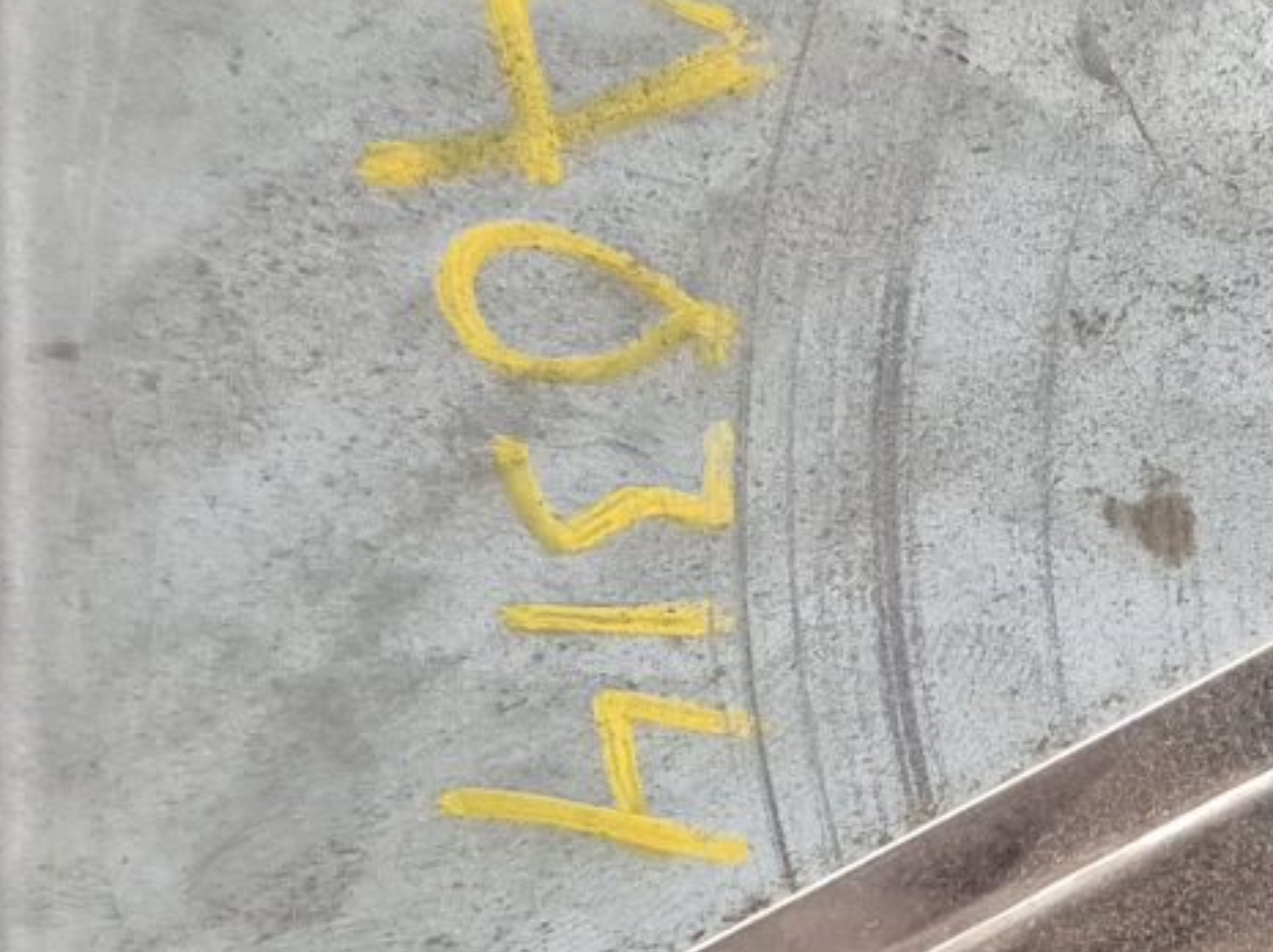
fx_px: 3638
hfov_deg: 19.2
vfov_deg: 14.9
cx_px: 1339
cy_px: 399
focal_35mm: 99
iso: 1000
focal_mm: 5.4
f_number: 1.8
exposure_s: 1/100
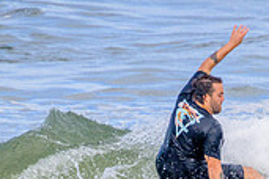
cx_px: 233
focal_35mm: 2721
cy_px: 217
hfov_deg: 0.8
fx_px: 20330
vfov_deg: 0.5
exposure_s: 1/2000
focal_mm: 800
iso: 1100
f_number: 11
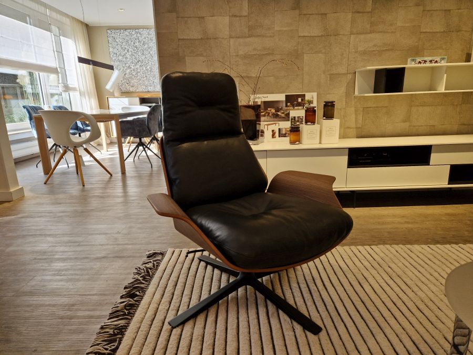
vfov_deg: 58.9
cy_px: 178
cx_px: 236
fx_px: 314
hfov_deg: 73.9
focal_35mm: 23
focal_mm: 5.4
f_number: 1.8
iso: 50
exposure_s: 1/180
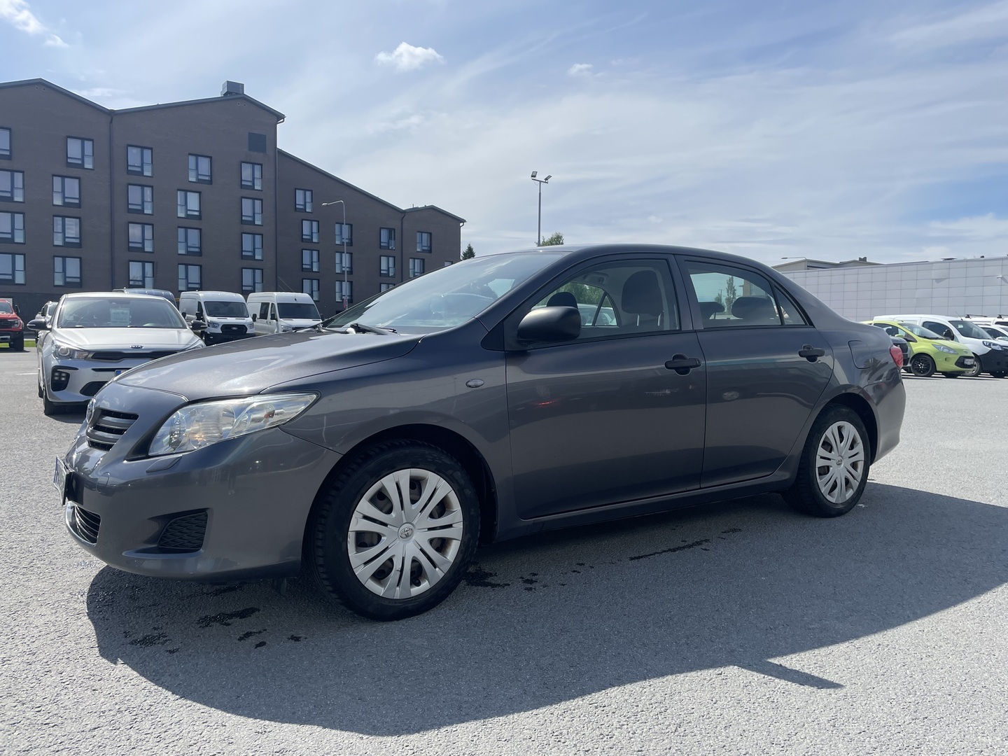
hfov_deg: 67.3
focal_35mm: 26
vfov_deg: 53.1
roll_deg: -0.7
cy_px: 378
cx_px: 504
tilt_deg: -2.8
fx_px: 757
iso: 32
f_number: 1.6
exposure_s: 1/5291
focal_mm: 4.2
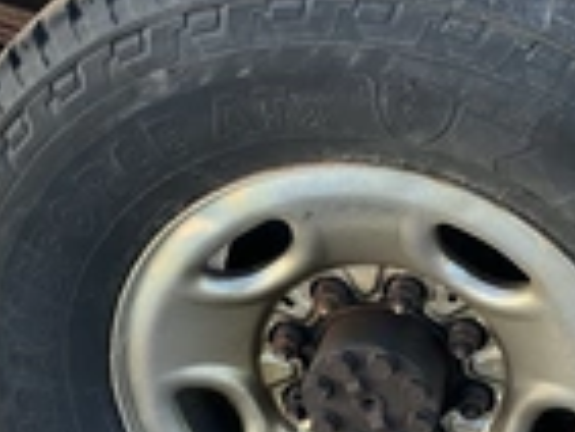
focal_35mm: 82
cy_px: 298
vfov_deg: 18.0
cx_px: 400
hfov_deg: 23.7
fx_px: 1363
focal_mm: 3
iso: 25
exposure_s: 1/122
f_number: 1.8
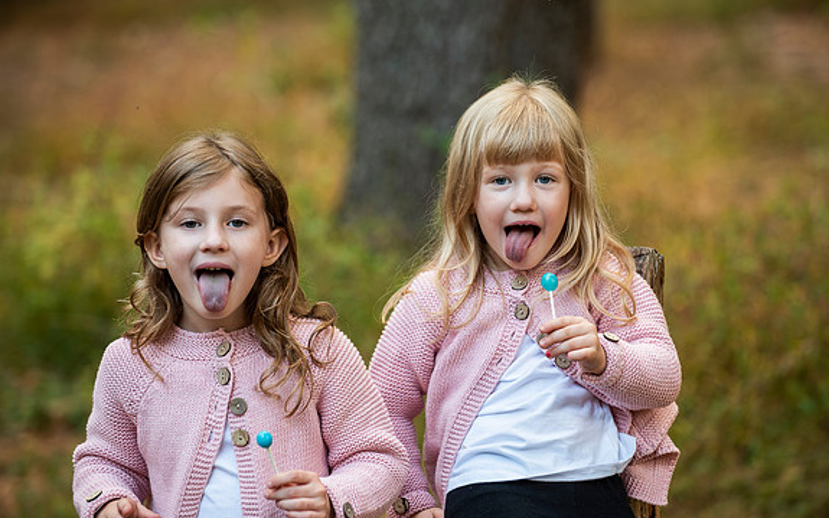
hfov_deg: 13.9
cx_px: 434
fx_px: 3411
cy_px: 263
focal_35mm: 151
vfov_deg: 8.7
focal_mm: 140
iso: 250
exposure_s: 1/100
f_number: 3.5
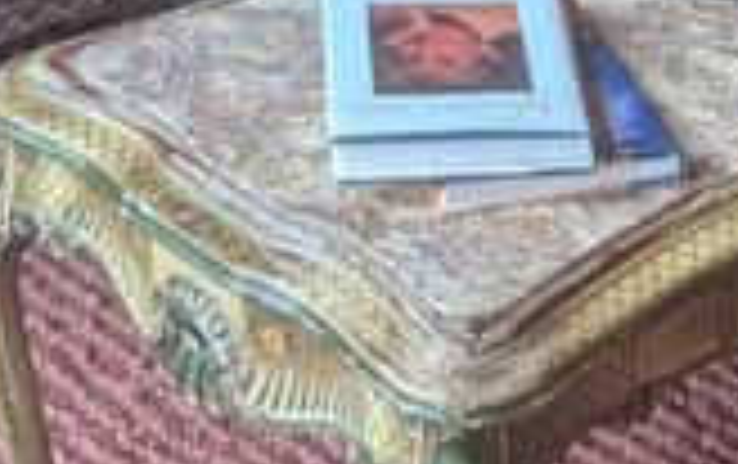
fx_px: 2659
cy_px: -748
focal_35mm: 132
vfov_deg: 8.8
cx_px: 630
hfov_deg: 15.7
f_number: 1.7
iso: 584
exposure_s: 1/278
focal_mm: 6.9
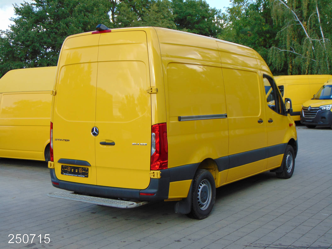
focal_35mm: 50
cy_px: 124
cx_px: 166
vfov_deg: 29.1
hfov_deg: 38.2
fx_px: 480
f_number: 3.5
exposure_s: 1/320
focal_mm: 9
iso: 80
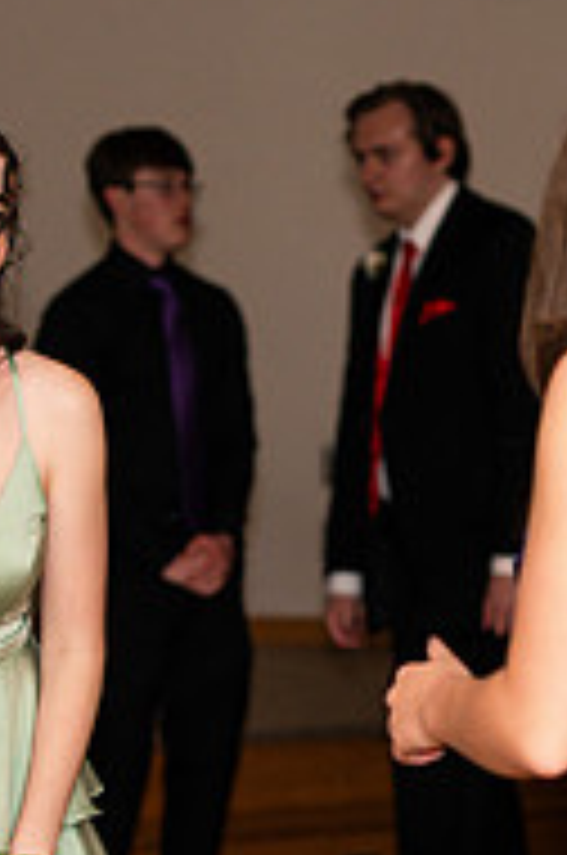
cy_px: 727
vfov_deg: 7.9
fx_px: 6165
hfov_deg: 5.3
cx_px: 396
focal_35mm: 260
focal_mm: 85
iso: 500
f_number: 3.2
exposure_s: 1/250
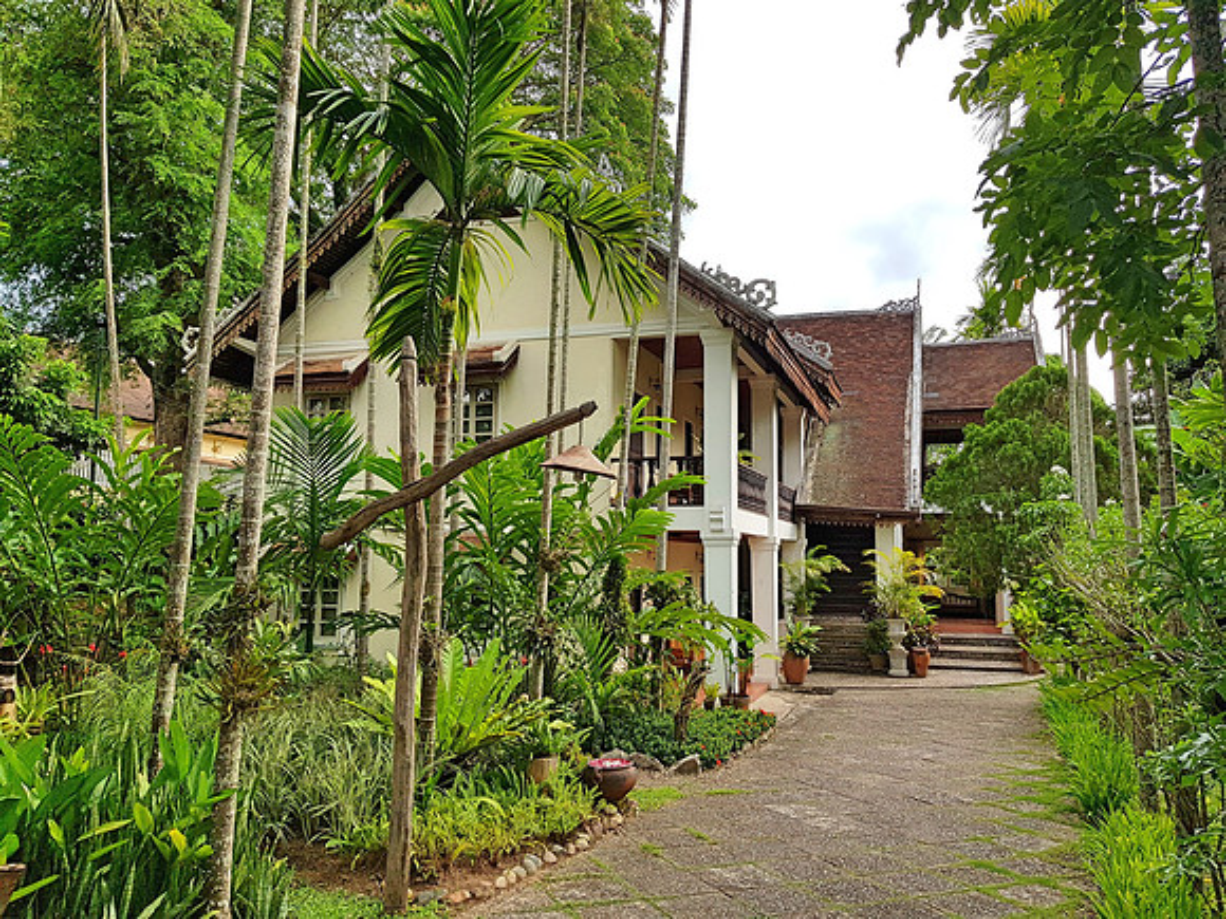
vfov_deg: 53.1
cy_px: 460
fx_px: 921
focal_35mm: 26
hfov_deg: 67.3
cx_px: 613
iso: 40
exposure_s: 1/802
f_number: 1.7
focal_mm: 4.2
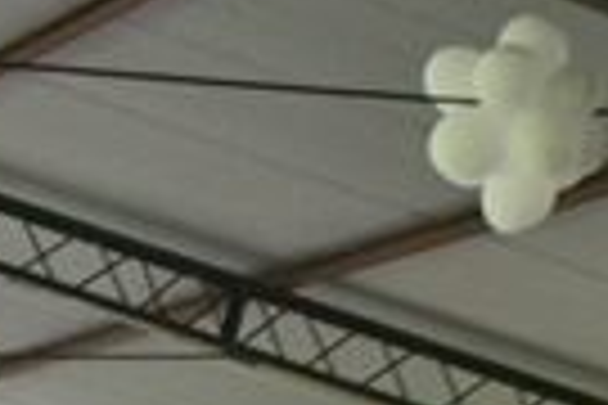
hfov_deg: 8.0
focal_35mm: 257
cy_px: 1019
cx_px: 77
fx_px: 4339
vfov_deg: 5.2
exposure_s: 1/60
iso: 800
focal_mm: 29
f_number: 4.8
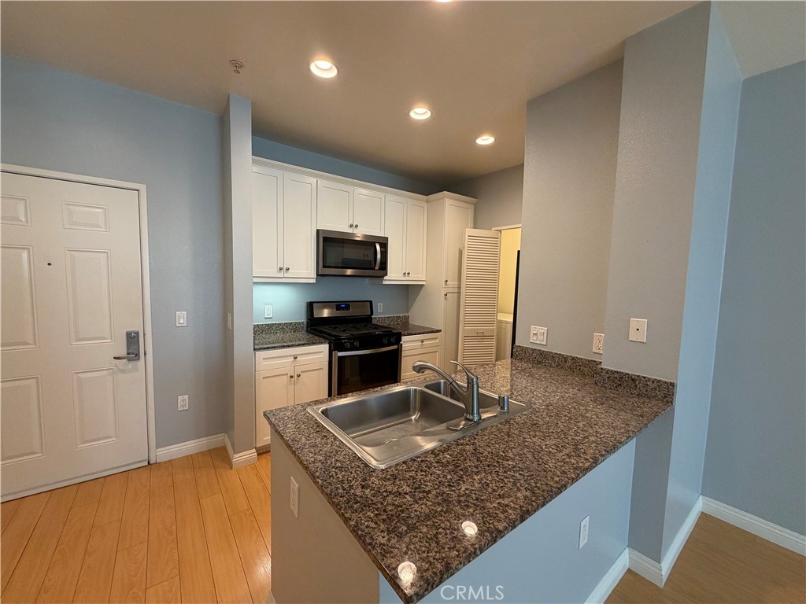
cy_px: 302
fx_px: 326
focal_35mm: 14
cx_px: 403
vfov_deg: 85.7
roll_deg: -1.5
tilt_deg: -4.6
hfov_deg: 102.1
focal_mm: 2.22
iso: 200
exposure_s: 1/60
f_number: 2.2
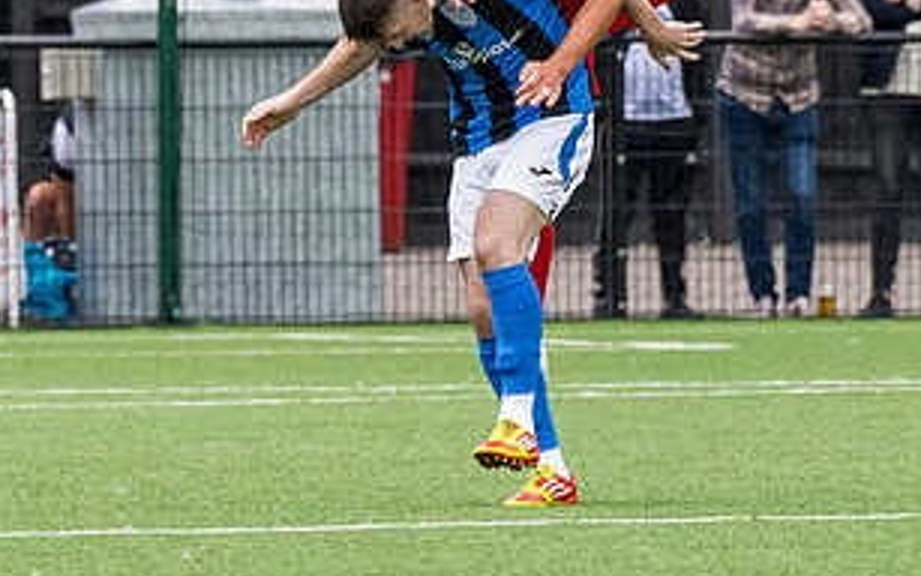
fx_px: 28795
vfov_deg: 1.1
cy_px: 382
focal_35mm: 1147
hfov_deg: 1.8
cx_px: 442
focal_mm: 200
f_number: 5
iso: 800
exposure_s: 1/4000
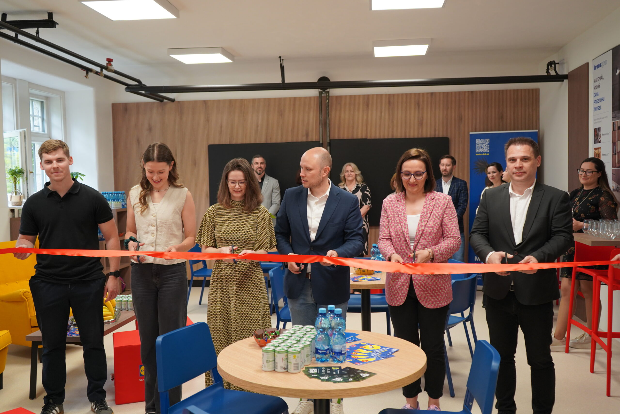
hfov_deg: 57.2
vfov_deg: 40.0
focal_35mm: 33
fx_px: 568
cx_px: 310
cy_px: 207
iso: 1250
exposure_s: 1/160
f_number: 4
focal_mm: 33
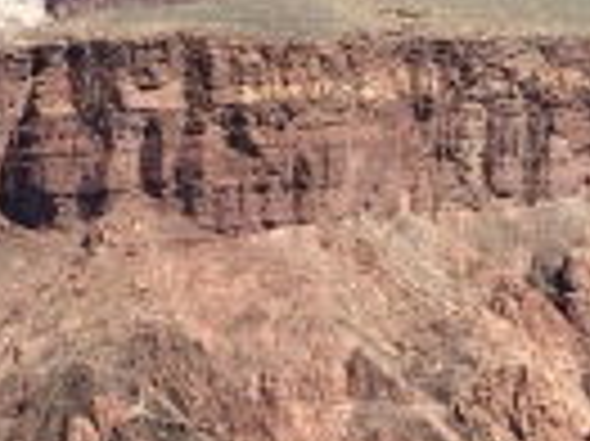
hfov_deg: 11.2
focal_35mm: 177
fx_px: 3014
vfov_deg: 8.1
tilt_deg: -13.4
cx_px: 234
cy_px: 734
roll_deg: +0.7
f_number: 2.2
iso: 32
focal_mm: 4.15
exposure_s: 1/1866
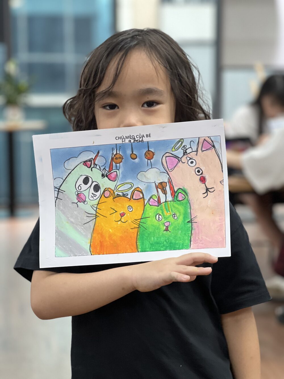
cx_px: 142
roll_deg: +0.1
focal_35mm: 77
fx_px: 842
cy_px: 190
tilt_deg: -6.5
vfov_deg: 25.3
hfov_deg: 19.1
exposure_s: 1/100
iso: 250
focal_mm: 9
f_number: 2.8
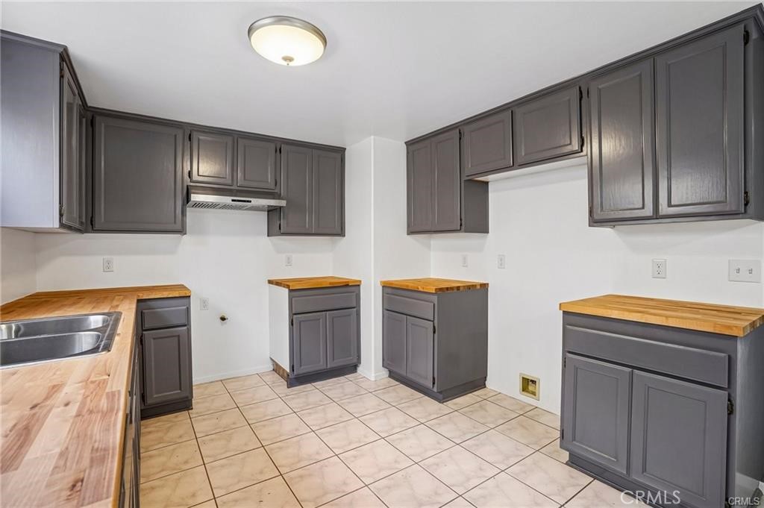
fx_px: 339
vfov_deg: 73.7
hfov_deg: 96.8
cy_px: 254
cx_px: 382
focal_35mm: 16
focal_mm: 16
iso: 400
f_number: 8
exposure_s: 1/10
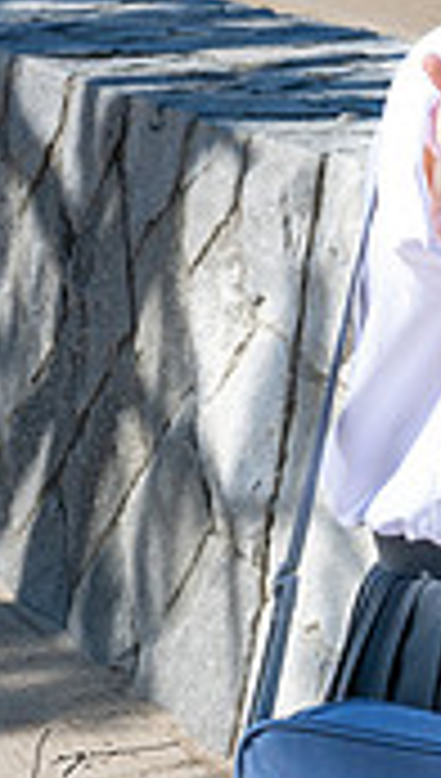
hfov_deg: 7.0
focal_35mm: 163
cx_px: 1111
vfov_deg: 13.2
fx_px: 3370
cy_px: 248
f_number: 8
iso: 280
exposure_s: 1/320
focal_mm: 33
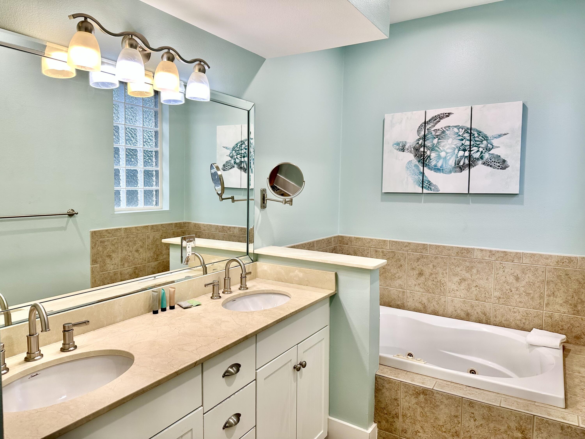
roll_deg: -1.0
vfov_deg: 56.8
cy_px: 220
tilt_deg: -4.7
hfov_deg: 71.6
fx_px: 406
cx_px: 292
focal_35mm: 24
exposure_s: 1/143
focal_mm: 6.86
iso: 100
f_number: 1.78
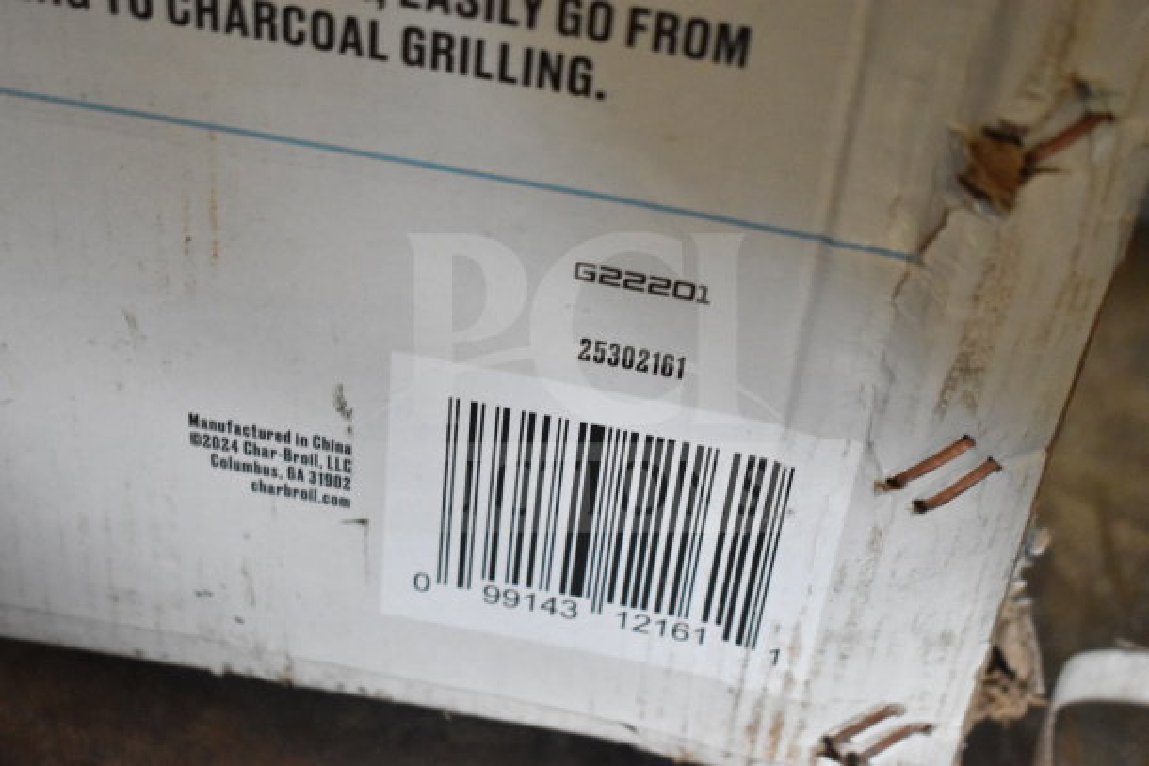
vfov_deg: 22.6
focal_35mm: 60
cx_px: 574
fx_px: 1915
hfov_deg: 33.4
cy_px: 383
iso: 5600
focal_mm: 40
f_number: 5
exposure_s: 1/60
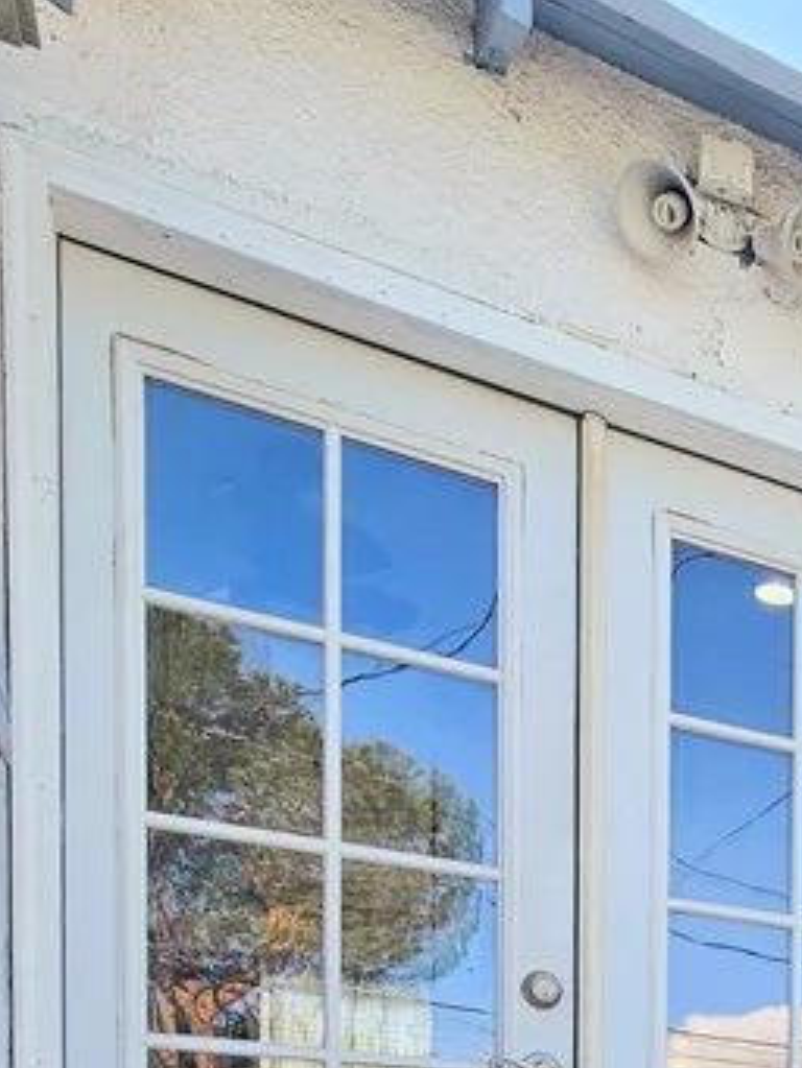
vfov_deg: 36.3
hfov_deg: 29.6
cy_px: 1300
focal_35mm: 39
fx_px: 1204
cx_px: 1043
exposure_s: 1/455
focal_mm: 2.2
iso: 50
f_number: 2.2
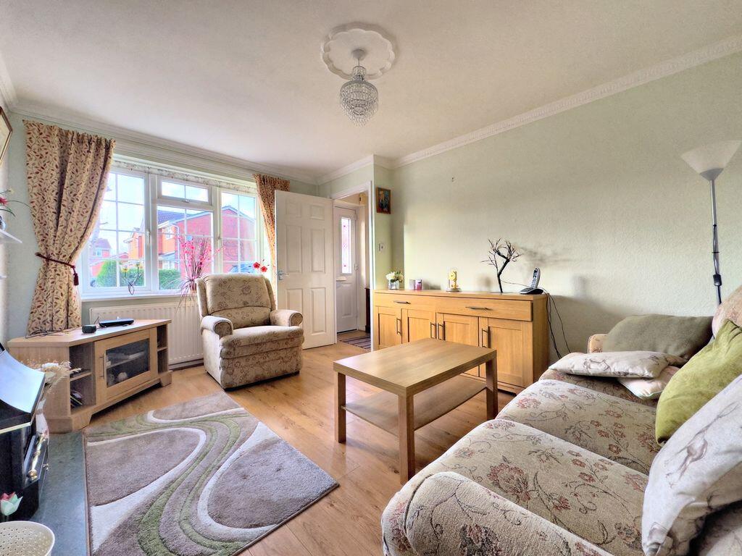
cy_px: 278
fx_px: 300
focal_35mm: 14
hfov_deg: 102.1
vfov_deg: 85.7
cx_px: 371
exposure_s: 1/99
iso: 125
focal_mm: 2.22
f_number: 2.2
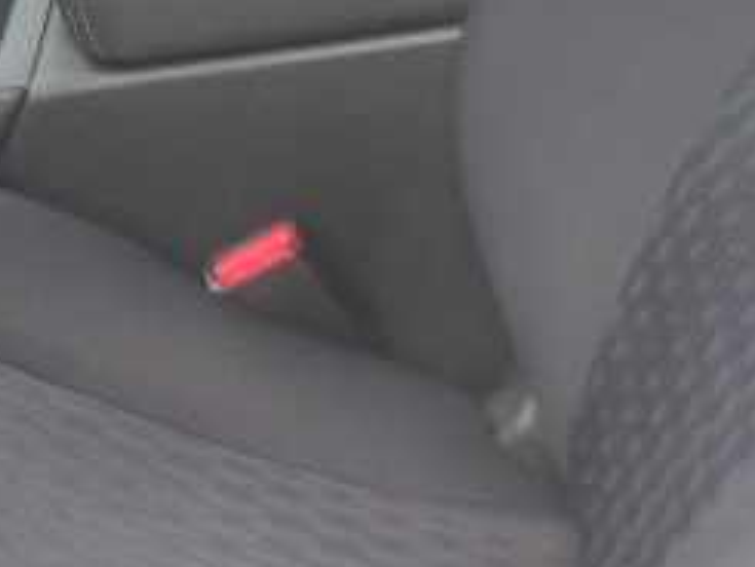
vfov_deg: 10.1
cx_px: -173
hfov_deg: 13.1
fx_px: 3186
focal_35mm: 146
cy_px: -59
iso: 100
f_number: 3.2
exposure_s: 1/60
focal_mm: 6.3
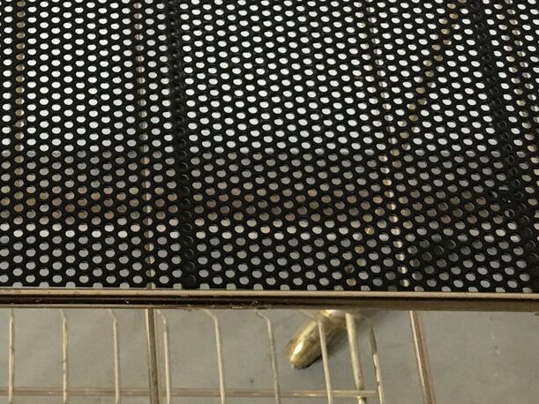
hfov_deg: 20.2
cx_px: 49
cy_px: 113
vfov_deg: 15.5
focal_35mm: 95
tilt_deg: -54.6
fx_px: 1479
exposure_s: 1/17
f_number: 2.2
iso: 64
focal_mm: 4.15
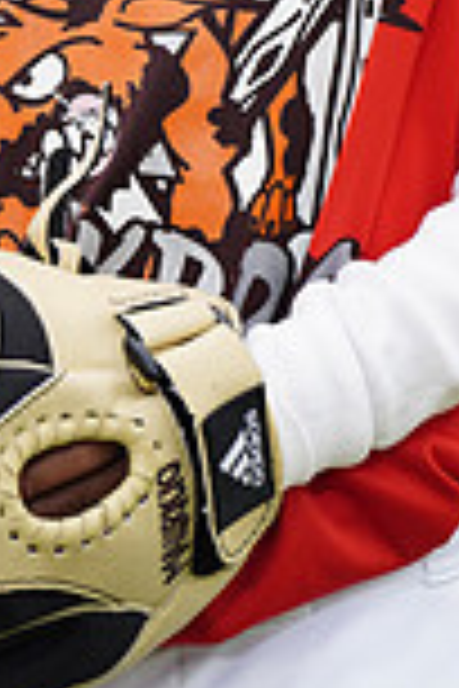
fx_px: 14515
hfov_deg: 1.8
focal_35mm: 759
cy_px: -247
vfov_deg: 2.7
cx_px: 52
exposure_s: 1/250
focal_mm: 200
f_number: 5.6
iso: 100
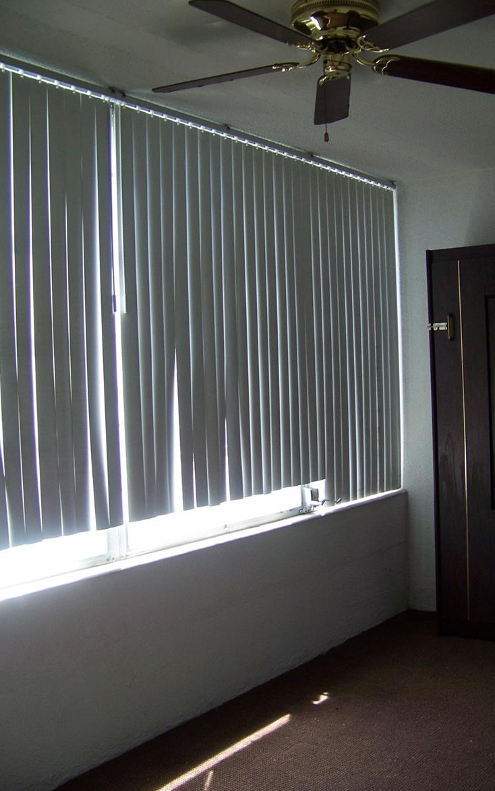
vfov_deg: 50.4
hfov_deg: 32.7
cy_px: 392
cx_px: 290
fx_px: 842
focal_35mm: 39
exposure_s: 1/30
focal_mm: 5.85
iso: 80
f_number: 2.8
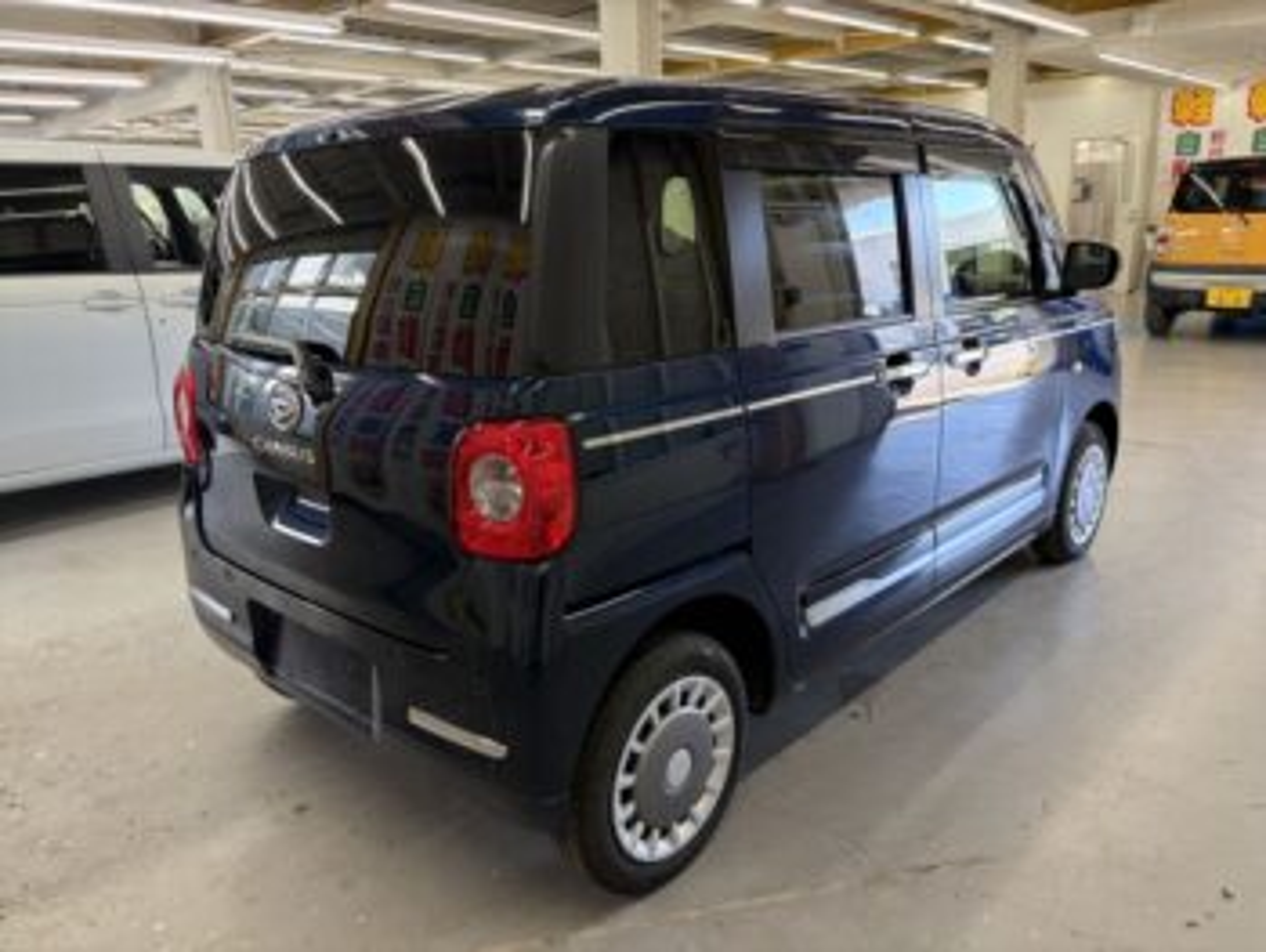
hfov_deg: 67.3
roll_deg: +2.4
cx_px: 633
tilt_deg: -12.4
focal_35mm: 26
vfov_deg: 53.1
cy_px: 476
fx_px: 952
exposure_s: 1/100
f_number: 1.6
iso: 160
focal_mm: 5.96
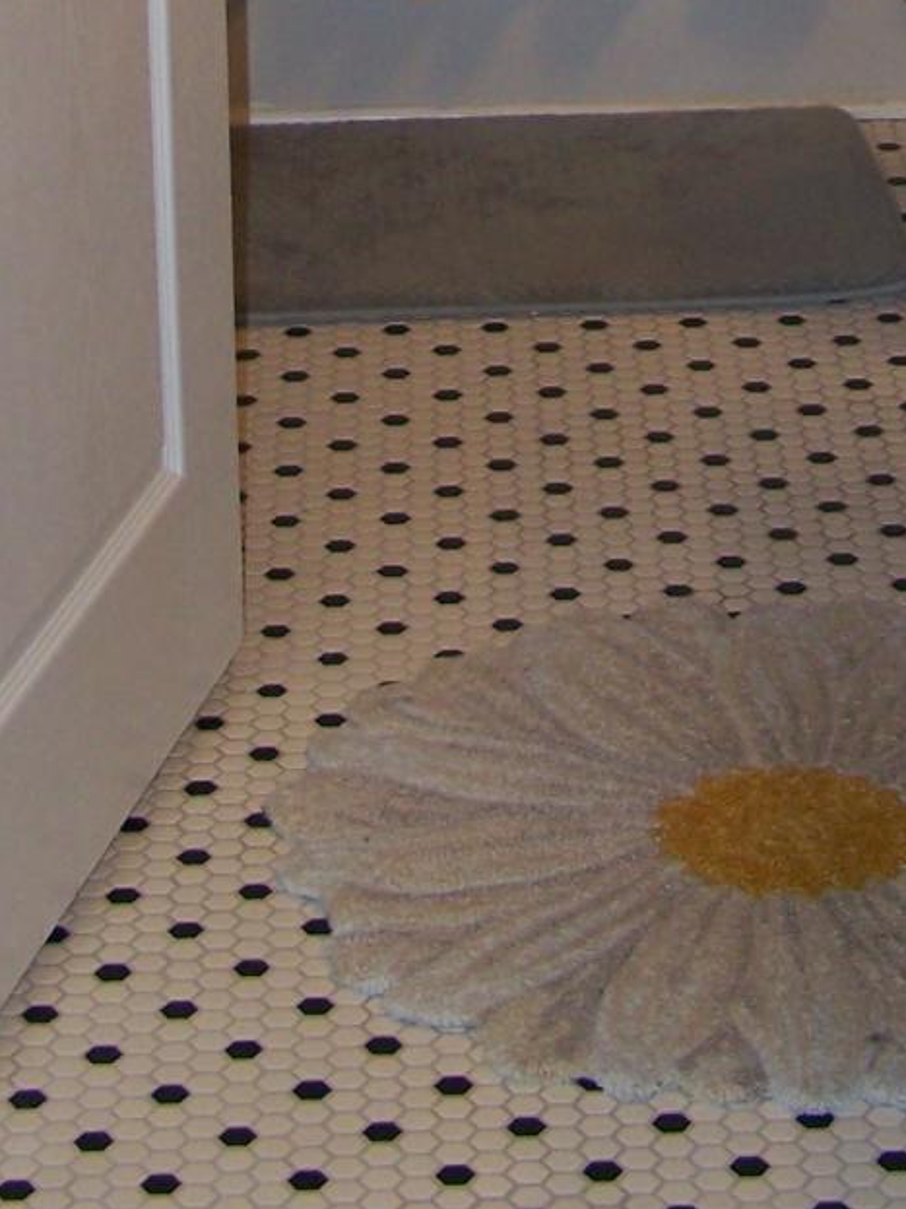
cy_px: -342
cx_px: 706
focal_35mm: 122
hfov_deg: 12.1
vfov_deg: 15.4
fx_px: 4259
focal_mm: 6.3
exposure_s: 1/60
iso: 80
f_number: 2.8
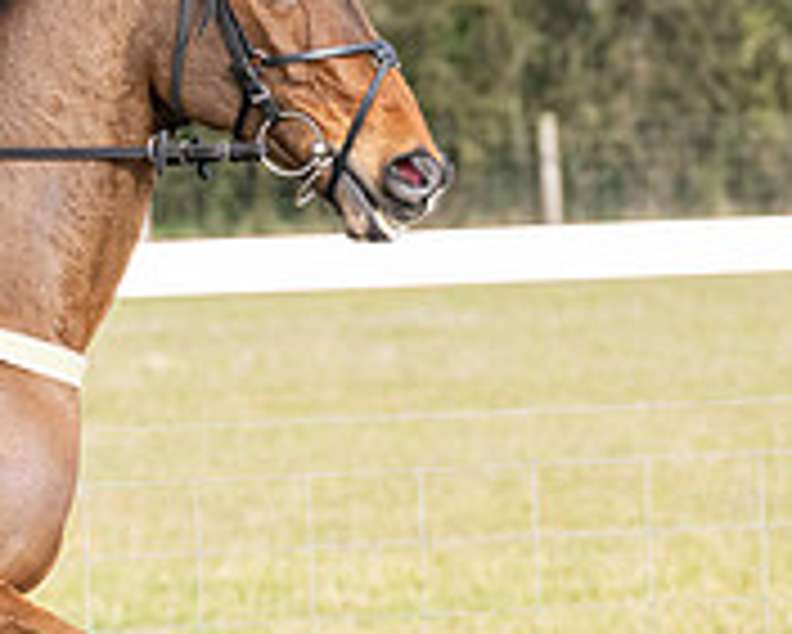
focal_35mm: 565
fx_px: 13251
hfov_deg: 3.4
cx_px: -28
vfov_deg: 2.7
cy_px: 619
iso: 800
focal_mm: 140
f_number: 5
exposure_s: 1/1600
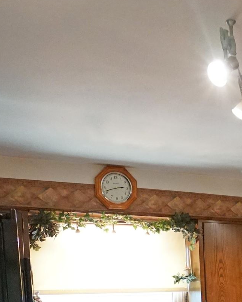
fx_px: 483
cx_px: 267
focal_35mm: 54
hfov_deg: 25.9
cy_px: 345
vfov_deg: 30.5
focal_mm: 10
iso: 3200
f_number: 4
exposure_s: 1/160
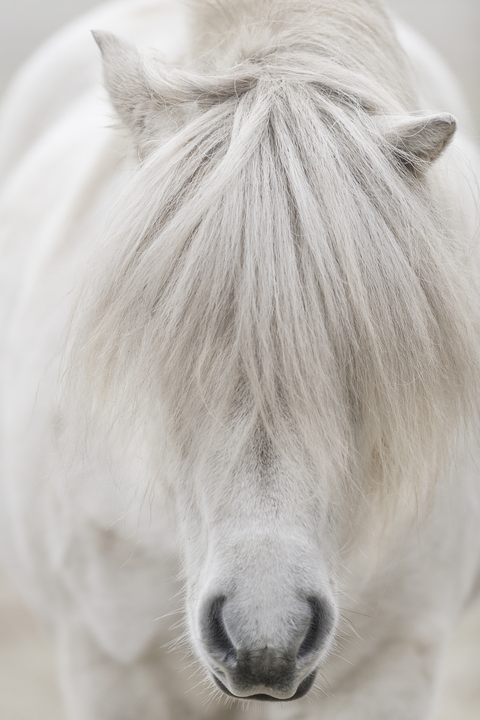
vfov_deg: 6.9
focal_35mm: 300
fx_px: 6001
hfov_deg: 4.6
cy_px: 360
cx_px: 240
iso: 320
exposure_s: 1/500
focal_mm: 300
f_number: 2.8
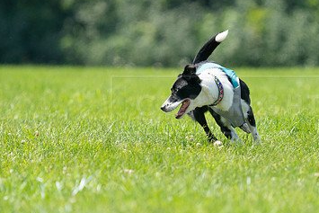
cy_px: 120
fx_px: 5744
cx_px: 196
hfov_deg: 3.2
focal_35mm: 648
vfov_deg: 2.1
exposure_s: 1/4000
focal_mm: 397
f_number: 6.3
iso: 1600
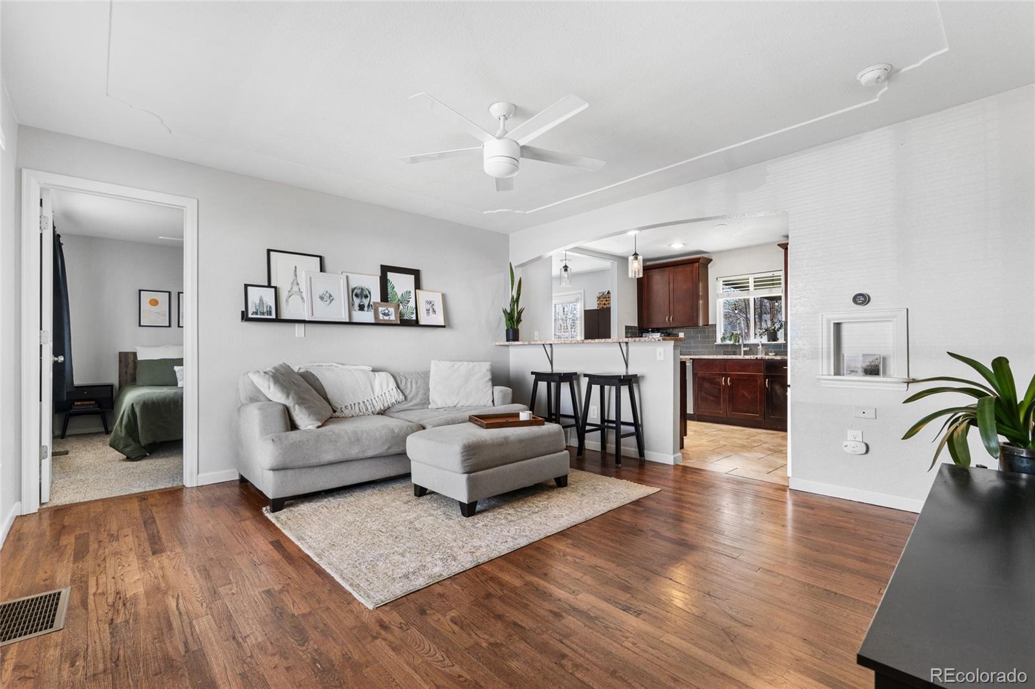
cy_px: 344
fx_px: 460
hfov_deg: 96.8
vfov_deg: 73.7
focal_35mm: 16
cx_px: 518
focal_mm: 16
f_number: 8
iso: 500
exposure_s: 1/1.67
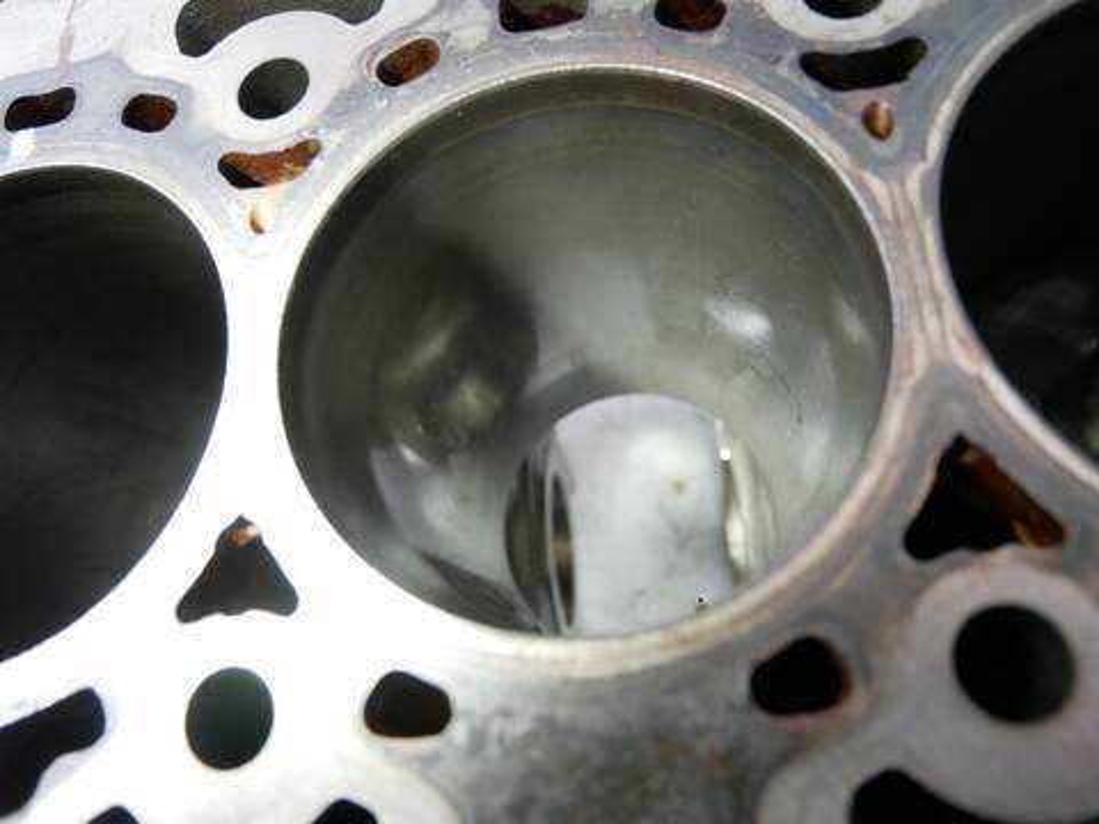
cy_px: 412
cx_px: 550
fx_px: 762
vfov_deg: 56.8
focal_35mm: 24
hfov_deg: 71.6
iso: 2000
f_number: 3.5
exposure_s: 1/60
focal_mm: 12
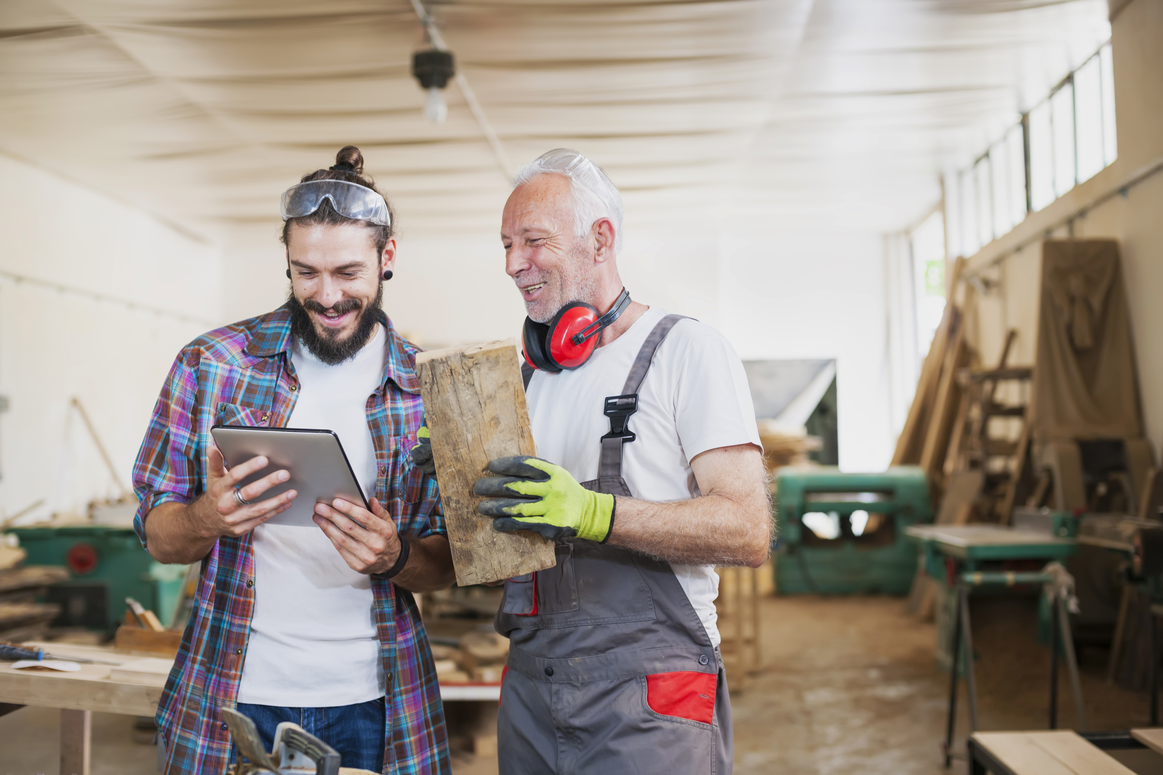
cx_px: 582
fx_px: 1615
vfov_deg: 27.0
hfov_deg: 39.6
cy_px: 388
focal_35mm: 50
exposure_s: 1/125
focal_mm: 50
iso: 400
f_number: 2.8
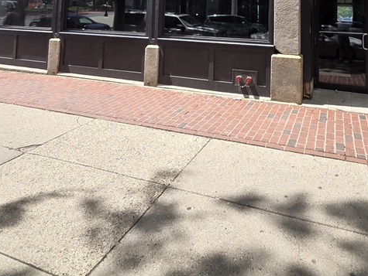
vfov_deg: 41.7
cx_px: 215
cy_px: -13
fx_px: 298
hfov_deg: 63.0
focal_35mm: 28
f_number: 2.2
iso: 50
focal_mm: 2.2
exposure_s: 1/904
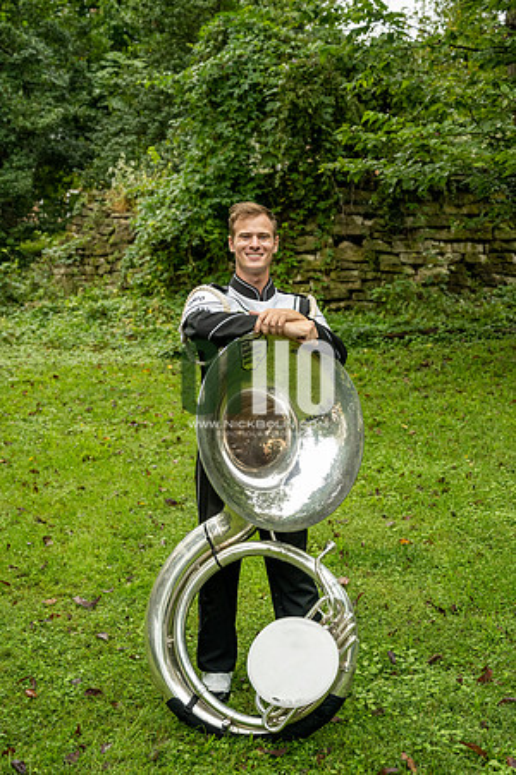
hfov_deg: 29.2
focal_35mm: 46
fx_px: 989
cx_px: 258
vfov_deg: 42.7
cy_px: 388
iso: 800
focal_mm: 46
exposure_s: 1/500
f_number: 4
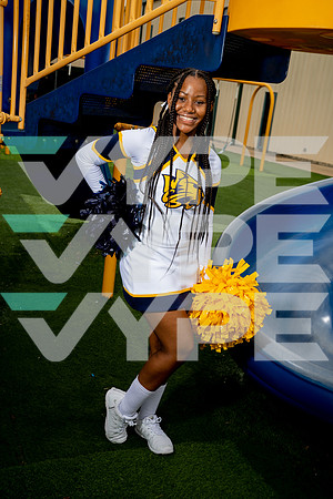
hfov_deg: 34.2
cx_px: 166
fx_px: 541
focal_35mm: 39
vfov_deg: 49.6
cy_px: 250
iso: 100
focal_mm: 39
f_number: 5.6
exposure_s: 1/250
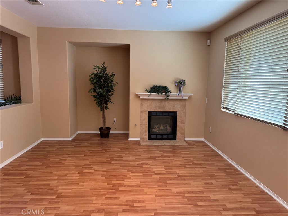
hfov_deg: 71.6
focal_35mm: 24
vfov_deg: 56.8
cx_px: 144
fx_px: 200
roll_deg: -0.7
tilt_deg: -8.2
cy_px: 108
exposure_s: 1/120
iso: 200
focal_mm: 6.76
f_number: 1.78
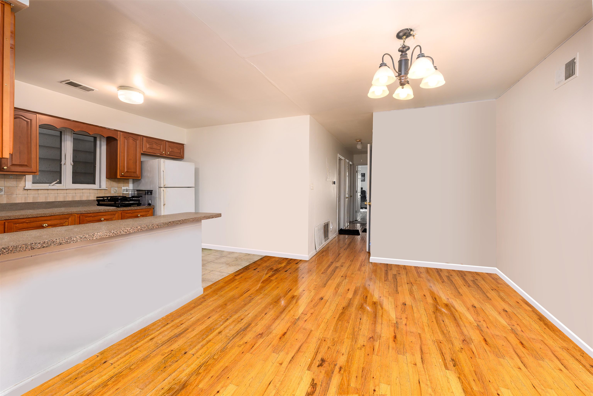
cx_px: 296
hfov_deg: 104.2
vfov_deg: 81.3
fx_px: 231
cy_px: 198
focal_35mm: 14
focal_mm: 14
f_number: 8
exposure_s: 1/50
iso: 320
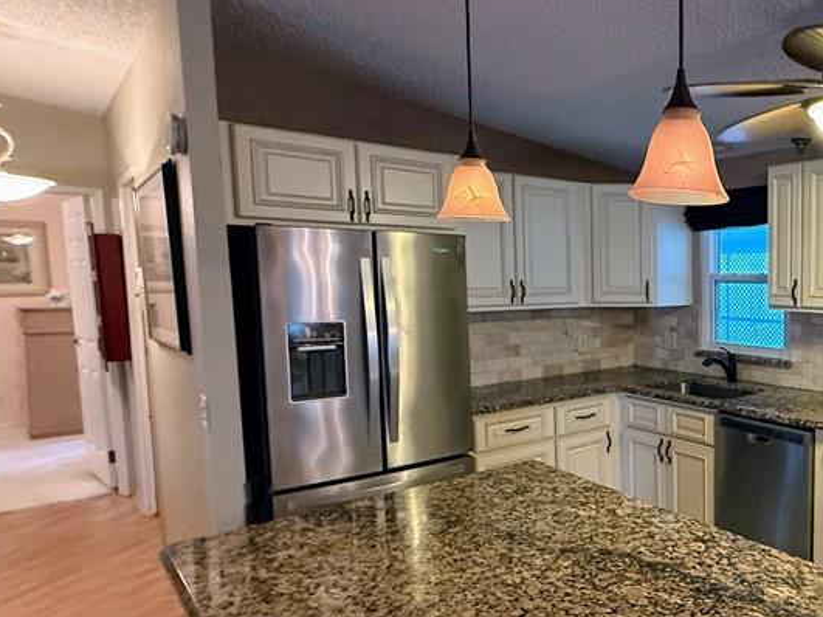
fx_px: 642
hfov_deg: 55.8
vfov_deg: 51.3
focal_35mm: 27
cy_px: 335
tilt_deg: -5.2
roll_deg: +0.1
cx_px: 752
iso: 640
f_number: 2.2
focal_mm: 2.22
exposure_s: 1/60
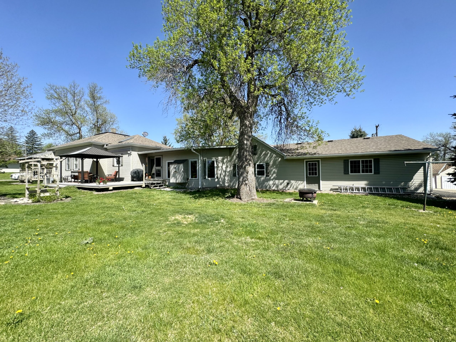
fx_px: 184
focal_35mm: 14
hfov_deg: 102.1
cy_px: 171
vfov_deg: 85.7
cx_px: 228
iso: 50
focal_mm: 2.22
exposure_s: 1/1110
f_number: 2.2
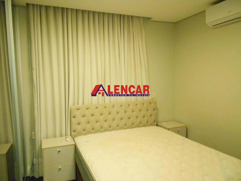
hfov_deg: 67.3
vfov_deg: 53.1
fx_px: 181
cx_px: 120
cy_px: 90
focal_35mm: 26
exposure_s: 1/30
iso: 800
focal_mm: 4.6
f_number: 3.2
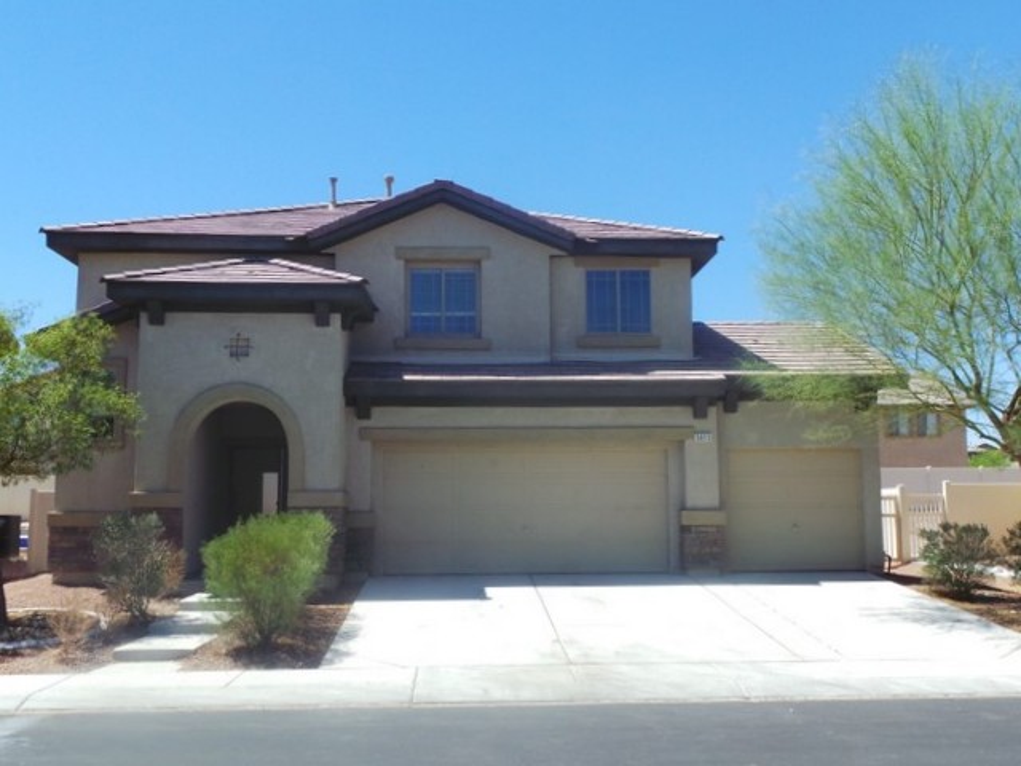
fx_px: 1003
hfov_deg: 54.0
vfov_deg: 41.8
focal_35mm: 34
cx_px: 510
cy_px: 383
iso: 100
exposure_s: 1/640
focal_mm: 6.2
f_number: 3.8
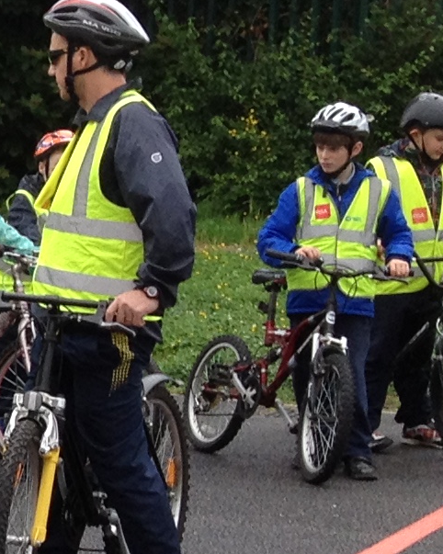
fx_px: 3033
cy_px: 384
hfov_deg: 7.5
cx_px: -800
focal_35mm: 185
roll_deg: +1.0
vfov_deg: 10.4
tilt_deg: -12.2
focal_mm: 4.28
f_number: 2.4
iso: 50
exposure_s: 1/303
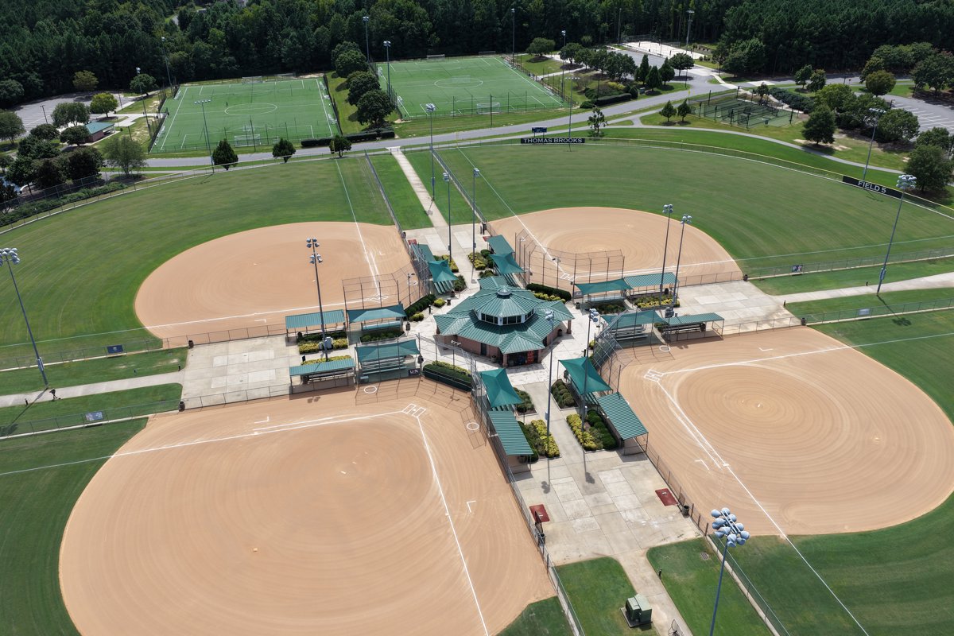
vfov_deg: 46.4
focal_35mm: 28
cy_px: 318
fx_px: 742
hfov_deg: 65.5
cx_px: 477
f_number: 2.8
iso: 100
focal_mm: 14.45
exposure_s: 1/1250
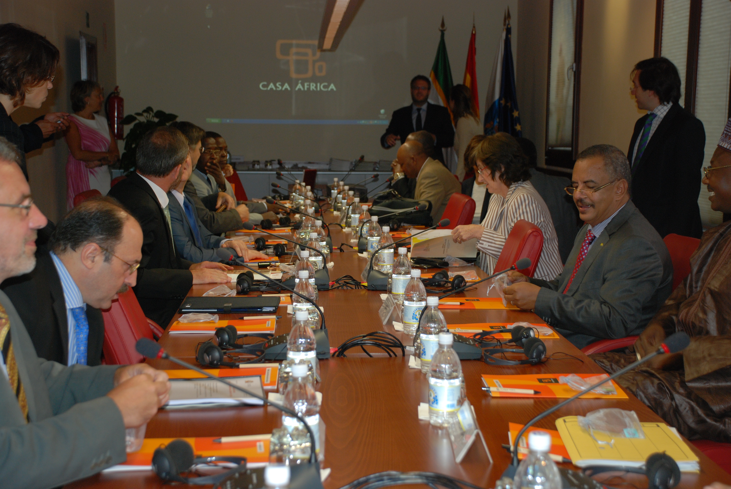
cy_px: 244
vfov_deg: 20.7
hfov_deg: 30.5
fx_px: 1342
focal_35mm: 66
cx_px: 366
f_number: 4.8
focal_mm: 44
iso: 320
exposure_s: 1/60
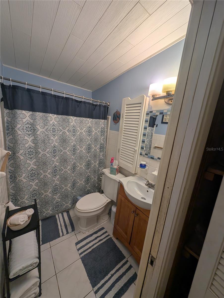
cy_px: 149
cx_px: 112
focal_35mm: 12
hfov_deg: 94.6
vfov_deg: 110.5
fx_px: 103
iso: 32
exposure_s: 1/60
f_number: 1.95
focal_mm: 2.23
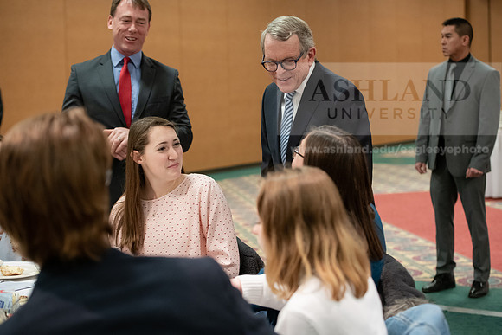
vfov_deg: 19.5
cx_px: 251
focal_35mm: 70
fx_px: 976
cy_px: 168
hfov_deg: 28.8
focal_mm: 70
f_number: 3.5
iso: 2500
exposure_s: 1/200
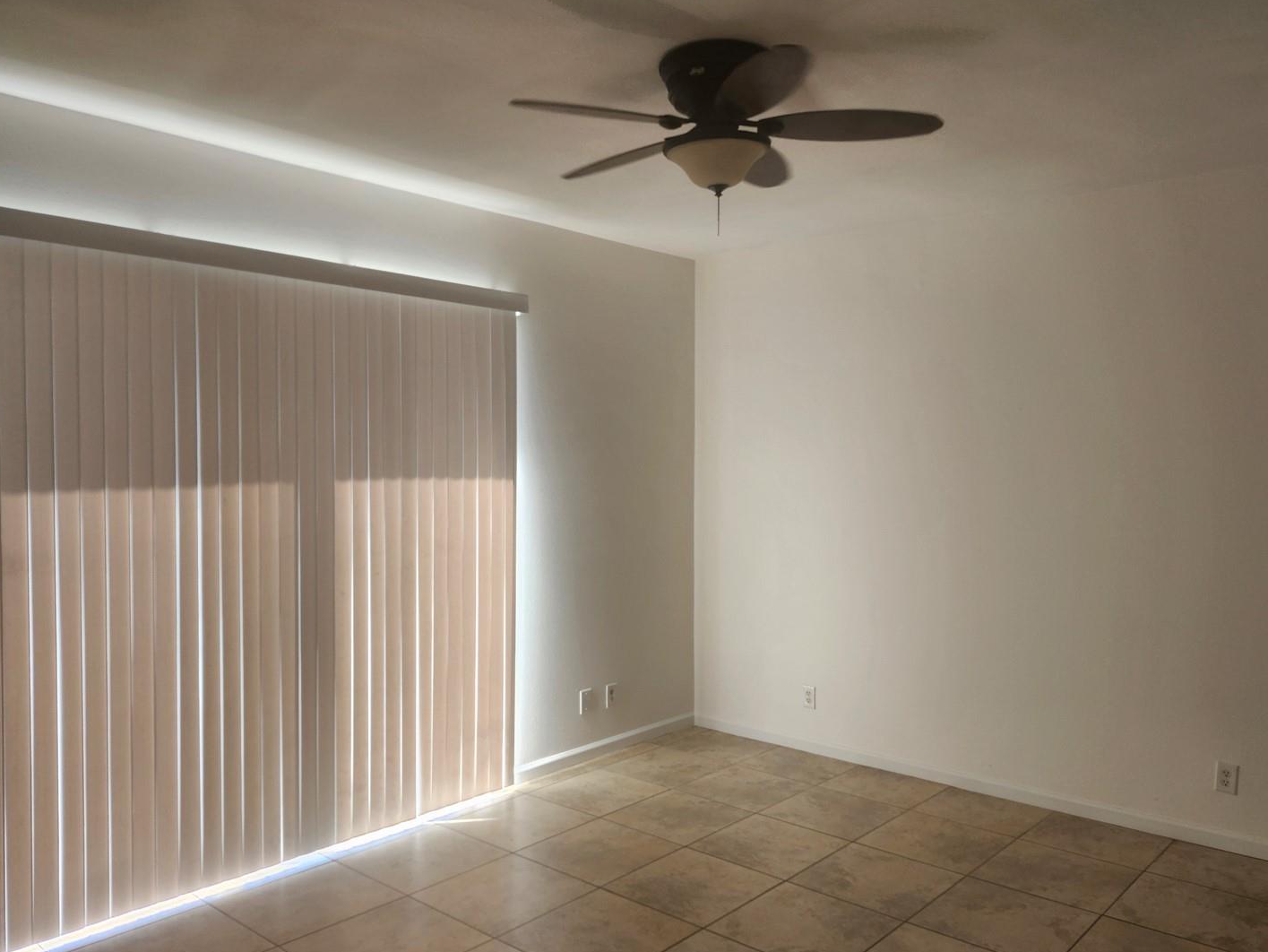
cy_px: 499
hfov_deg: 67.2
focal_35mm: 26
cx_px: 680
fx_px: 953
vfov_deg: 53.1
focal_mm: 5.54
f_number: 1.8
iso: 100
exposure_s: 1/180
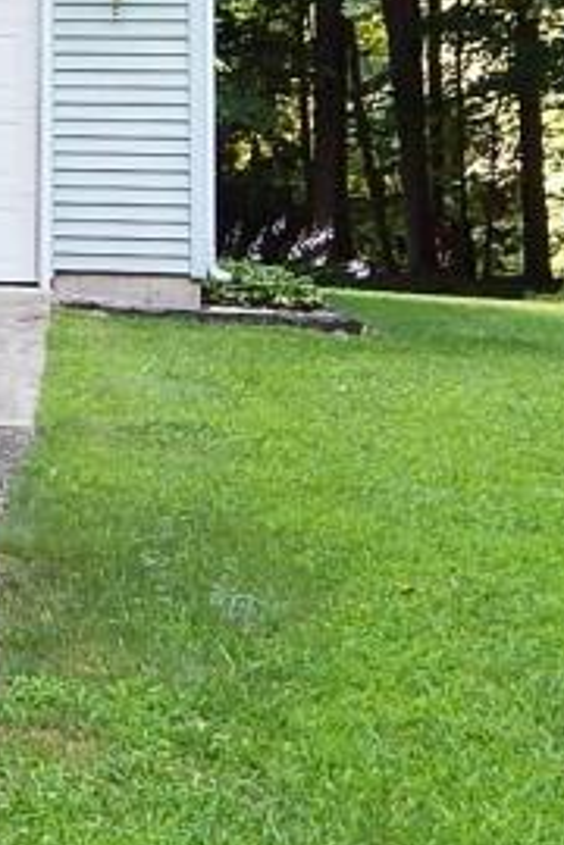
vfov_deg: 14.5
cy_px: -75
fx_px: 3243
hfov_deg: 9.0
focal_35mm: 138
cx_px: -743
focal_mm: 6.1
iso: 125
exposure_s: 1/80
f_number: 3.3
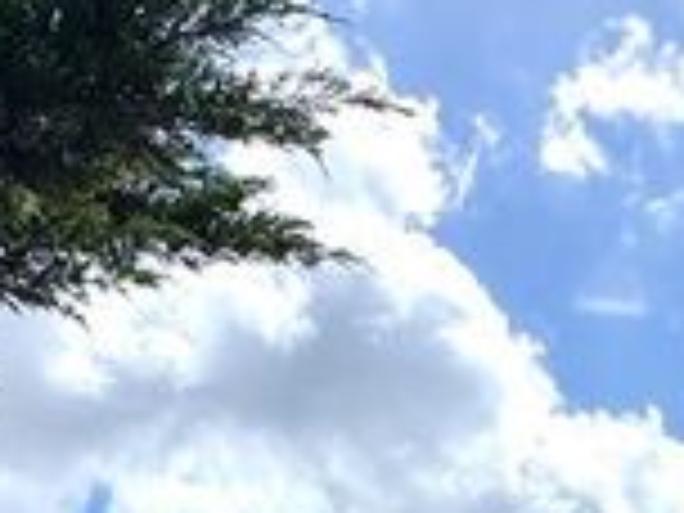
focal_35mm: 59
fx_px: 1166
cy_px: 932
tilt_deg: +6.0
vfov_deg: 18.9
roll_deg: -1.6
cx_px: 549
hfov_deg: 31.8
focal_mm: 2.22
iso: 40
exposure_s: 1/4132
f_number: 2.2
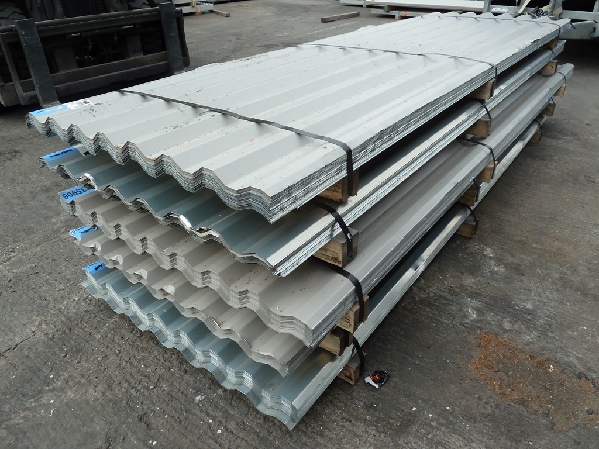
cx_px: 300
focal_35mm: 25
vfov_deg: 54.9
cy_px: 224
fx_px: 433
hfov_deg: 69.4
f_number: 4
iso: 80
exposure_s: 1/200
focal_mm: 4.1
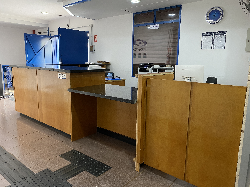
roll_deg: -0.7
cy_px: 94
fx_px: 188
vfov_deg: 53.1
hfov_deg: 67.3
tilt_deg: -10.4
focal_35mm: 26
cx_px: 125
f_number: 1.8
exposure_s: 1/60
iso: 250
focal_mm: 4.25
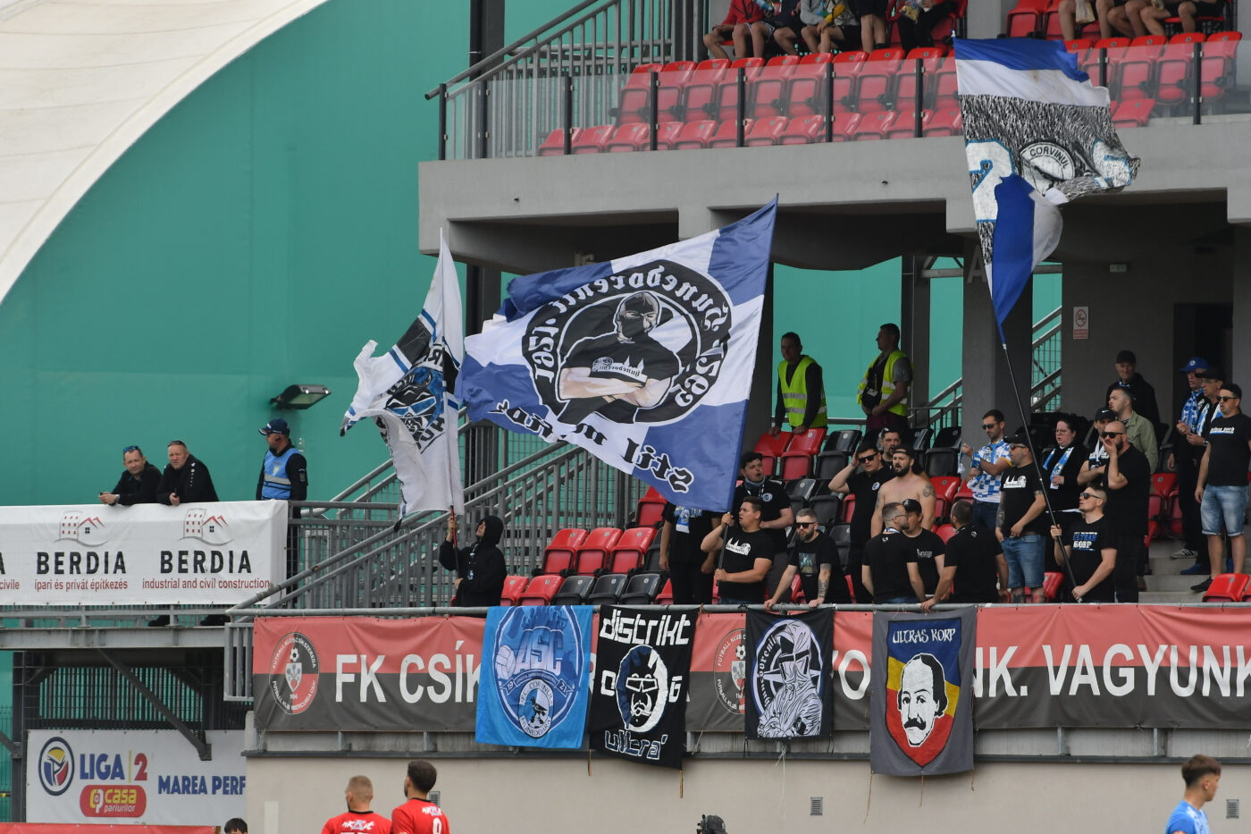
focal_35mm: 405
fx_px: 14071
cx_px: 626
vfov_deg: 3.4
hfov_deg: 5.1
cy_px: 417
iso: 400
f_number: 5
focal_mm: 270
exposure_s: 1/2500
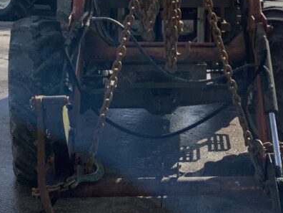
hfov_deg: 25.8
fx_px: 613
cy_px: 37
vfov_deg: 19.4
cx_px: 189
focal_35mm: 75
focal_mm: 3
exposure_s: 1/3322
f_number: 1.8
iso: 20
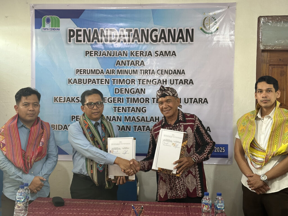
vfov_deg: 30.3
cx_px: 144
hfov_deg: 39.7
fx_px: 399
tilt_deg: +0.3
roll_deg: -1.4
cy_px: 108
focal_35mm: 48
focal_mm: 6.86
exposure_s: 1/60
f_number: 1.78
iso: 200
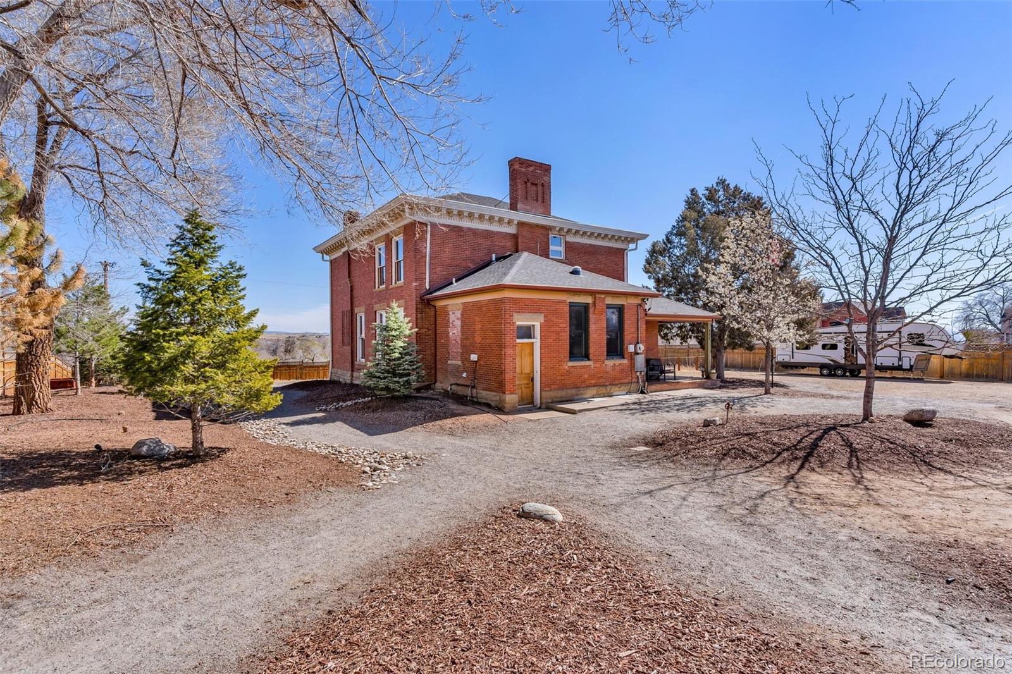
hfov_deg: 93.3
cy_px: 337
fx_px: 478
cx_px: 506
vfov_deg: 70.4
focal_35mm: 17
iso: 200
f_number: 8
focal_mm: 17
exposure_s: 1/400
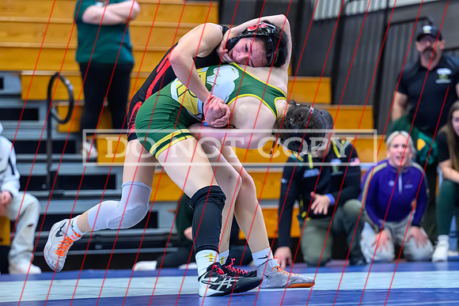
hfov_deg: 12.6
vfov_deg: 8.4
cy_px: 199
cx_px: 266
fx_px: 2078
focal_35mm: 163
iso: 8000
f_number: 2.8
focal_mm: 110
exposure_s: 1/640
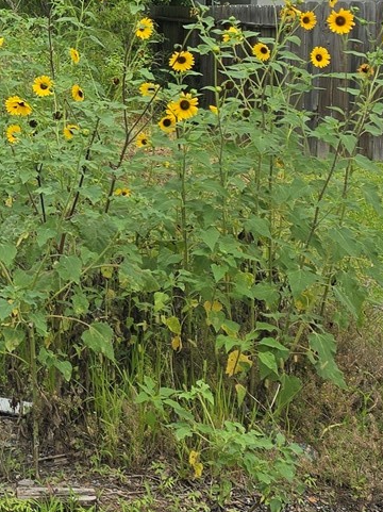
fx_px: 1448
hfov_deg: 14.0
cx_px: -205
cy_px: -23
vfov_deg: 19.4
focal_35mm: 98
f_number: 1.7
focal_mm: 6.3
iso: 12
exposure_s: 1/503
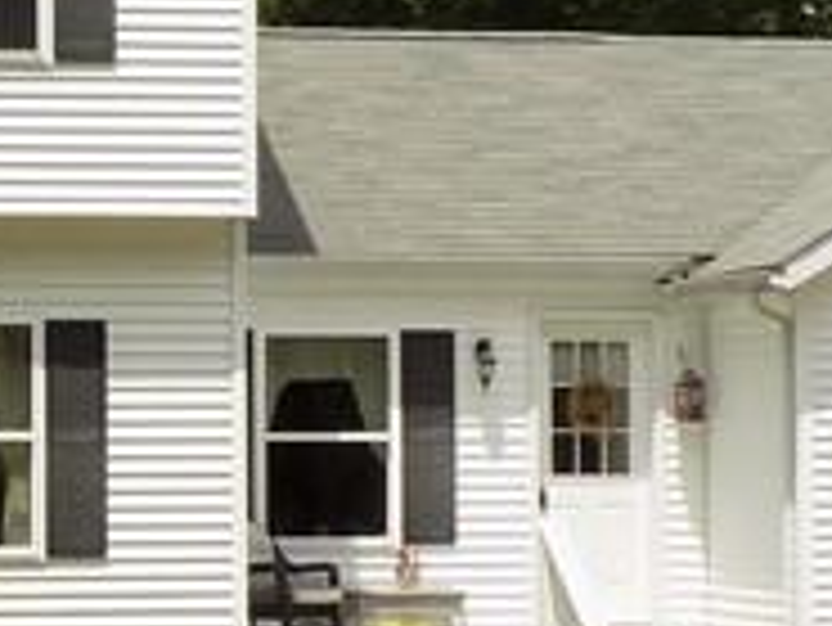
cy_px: 297
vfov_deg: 9.0
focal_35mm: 166
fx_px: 3992
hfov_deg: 11.8
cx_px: -31
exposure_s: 1/1000
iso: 80
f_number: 3.3
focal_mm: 5.3
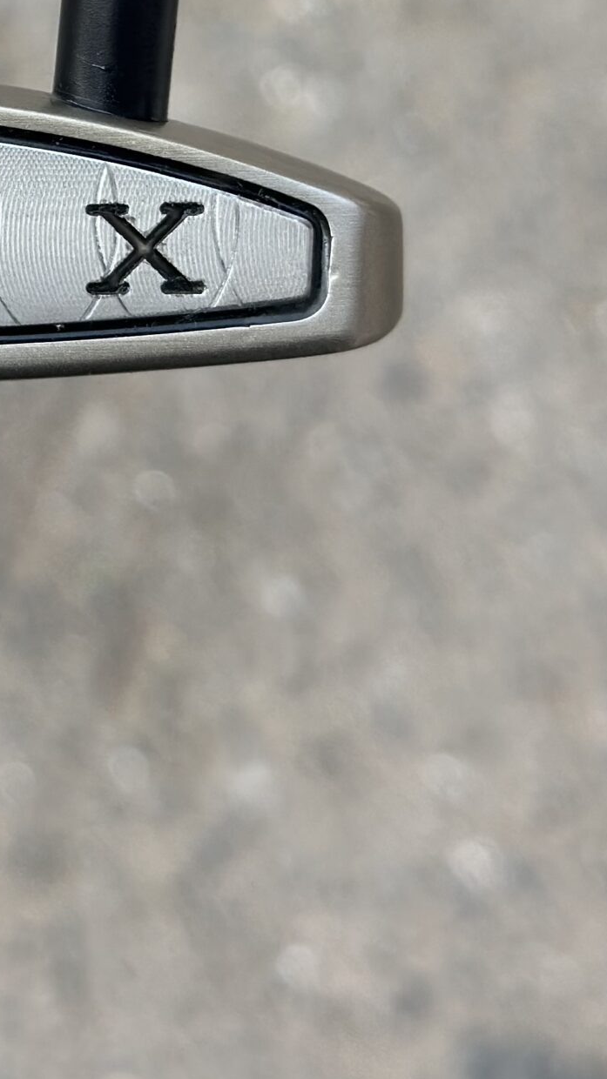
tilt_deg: -63.6
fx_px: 3092
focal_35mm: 108
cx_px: -174
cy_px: -4
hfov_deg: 11.0
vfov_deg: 19.2
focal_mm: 6.86
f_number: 1.78
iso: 64
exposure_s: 1/175
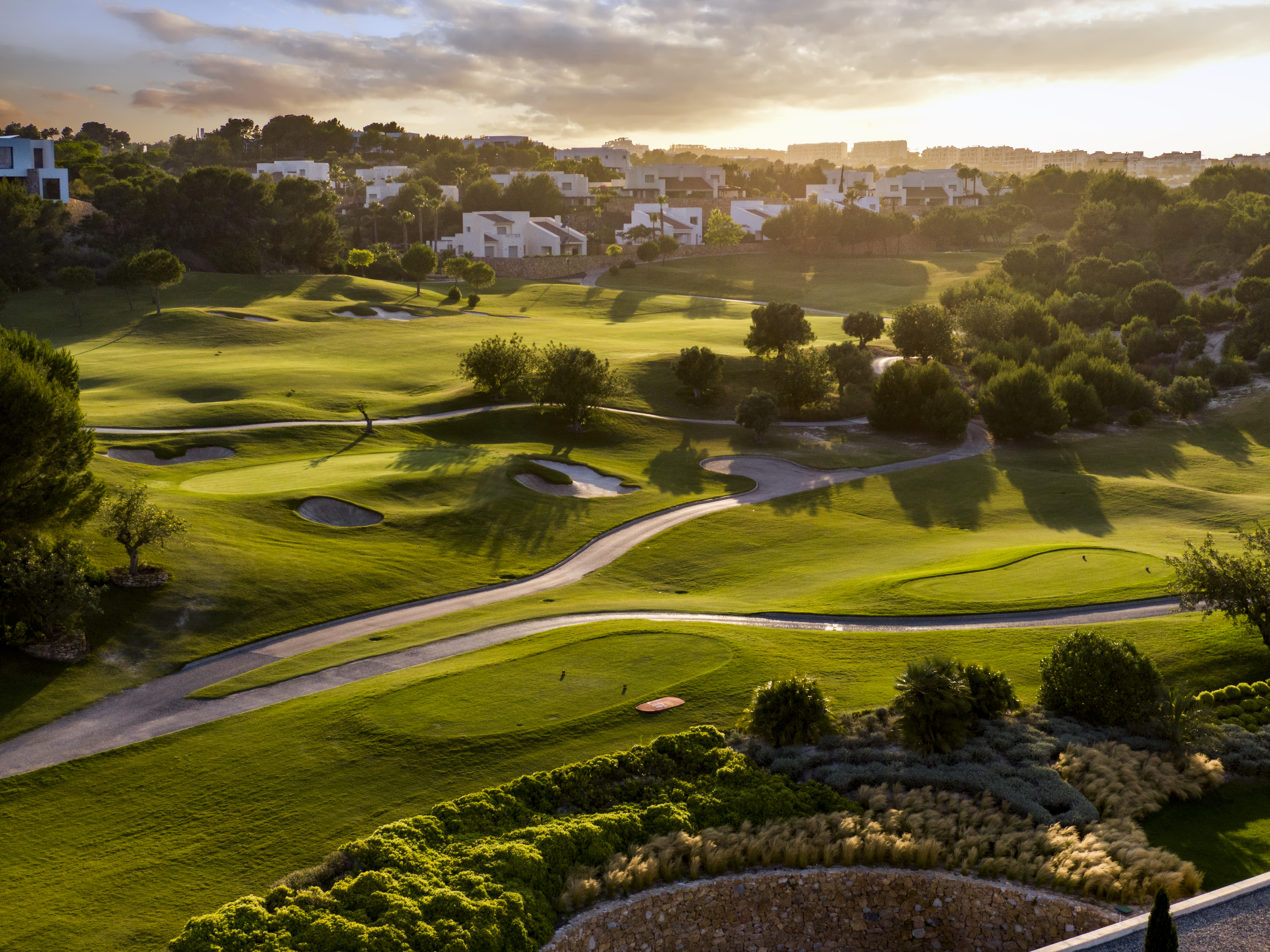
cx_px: 635
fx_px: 1761
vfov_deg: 30.3
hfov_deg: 39.7
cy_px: 476
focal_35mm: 48
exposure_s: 1/400
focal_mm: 8.6
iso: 100
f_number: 5
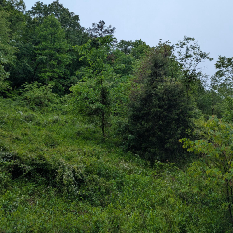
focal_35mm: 29
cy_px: 90
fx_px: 221
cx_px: 117
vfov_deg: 55.1
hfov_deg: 55.6
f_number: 1.85
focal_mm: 6.81
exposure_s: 1/1167
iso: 47
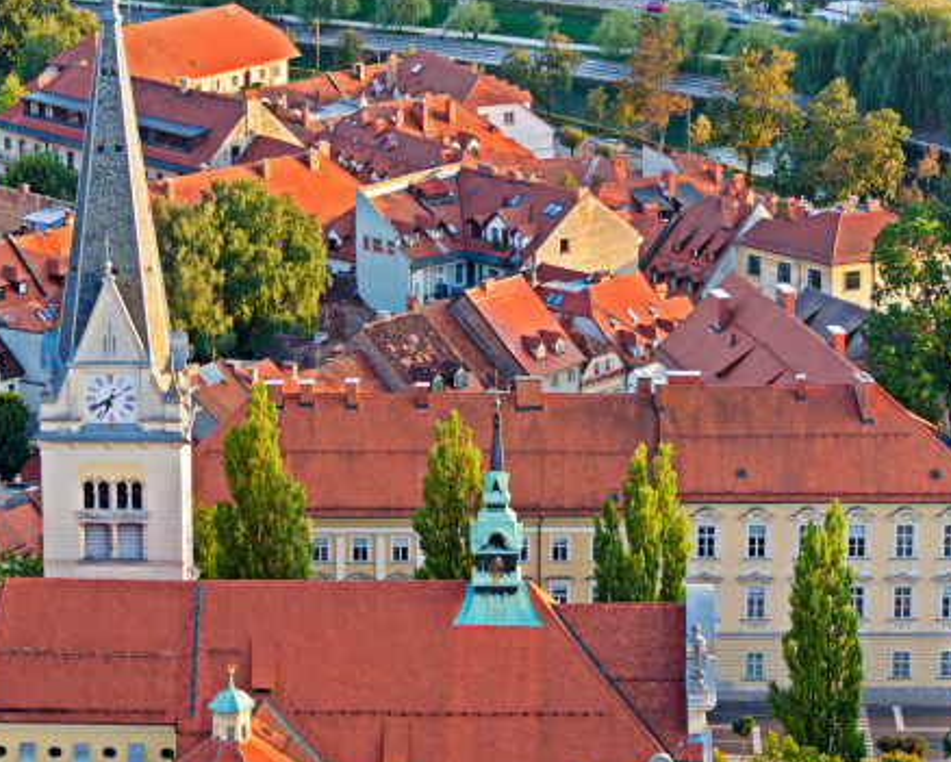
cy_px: 351
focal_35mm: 157
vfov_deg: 9.9
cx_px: 525
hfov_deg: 12.3
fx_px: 4422
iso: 200
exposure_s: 1/160
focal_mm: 70
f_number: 4.5
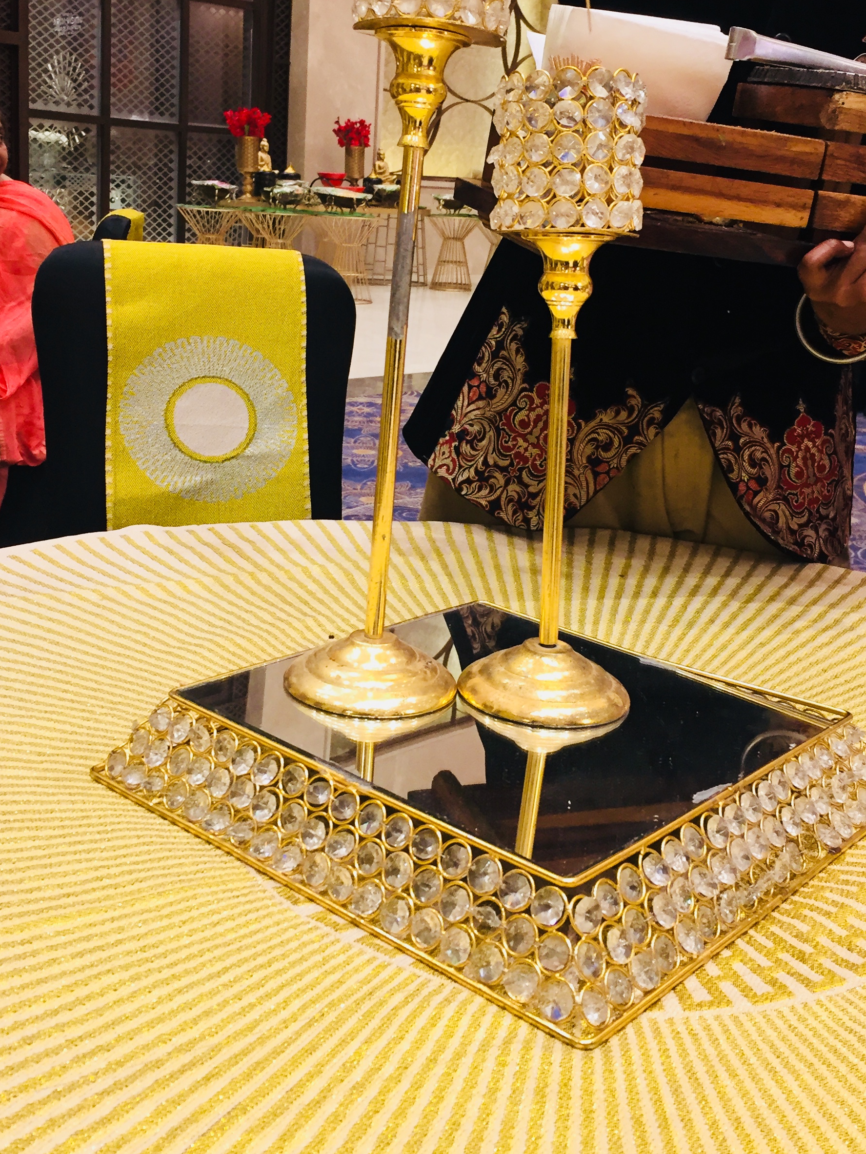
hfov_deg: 36.0
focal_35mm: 40
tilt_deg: -10.6
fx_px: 1334
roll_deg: -2.2
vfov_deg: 46.4
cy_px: 430
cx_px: 424
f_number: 2.2
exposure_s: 1/33
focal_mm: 4.15
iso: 125
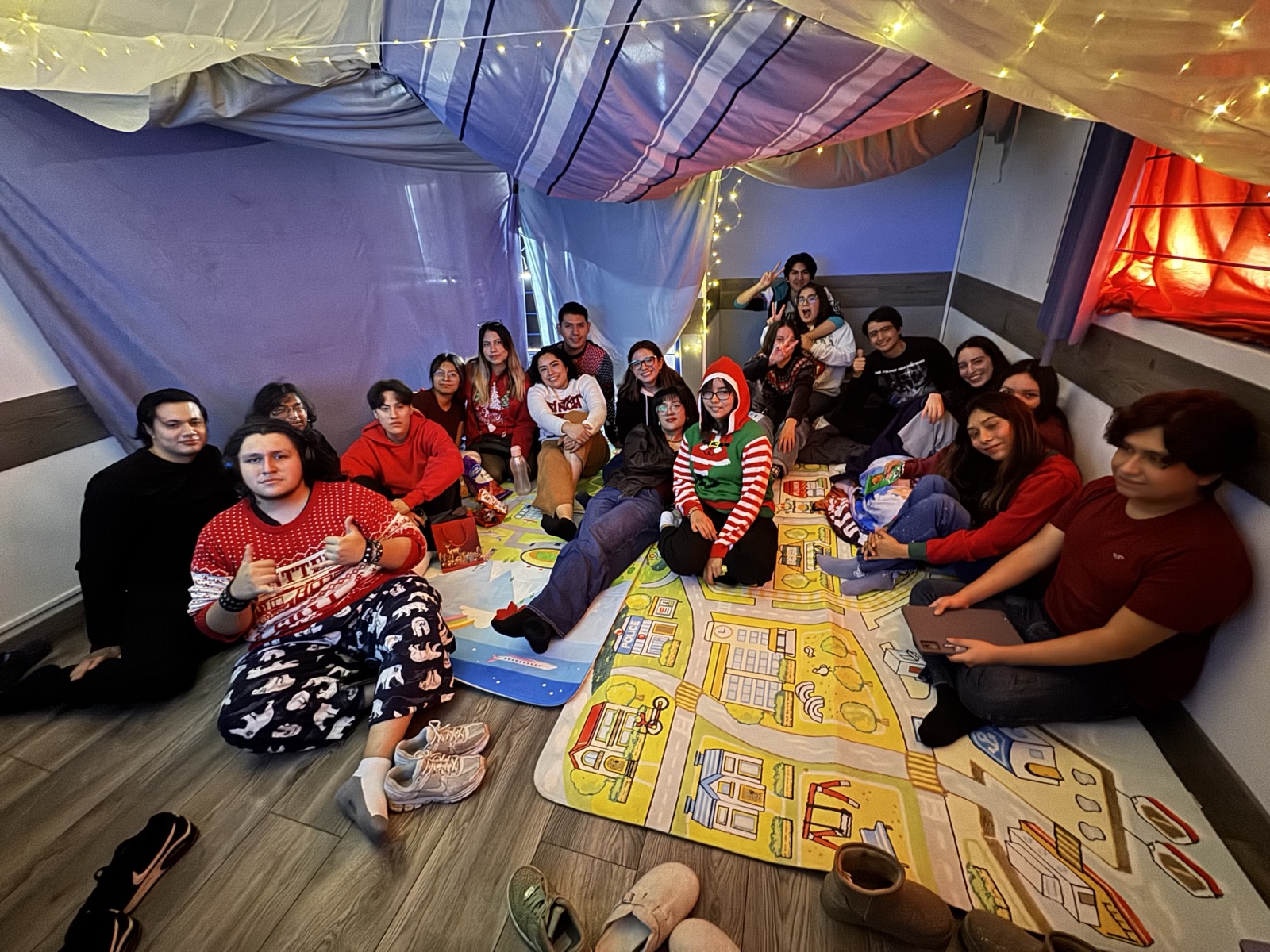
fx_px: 514
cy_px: 476
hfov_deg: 102.1
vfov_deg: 85.7
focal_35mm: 14
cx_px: 635
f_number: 2.2
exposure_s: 1/7
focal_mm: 2.22
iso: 1600
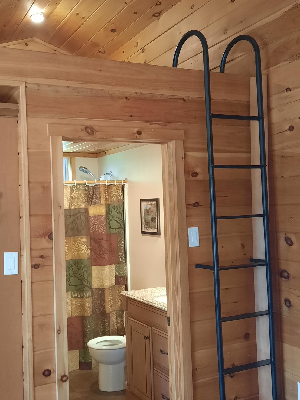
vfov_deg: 47.9
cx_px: 116
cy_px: 193
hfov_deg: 36.6
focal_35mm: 39
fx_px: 451
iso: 320
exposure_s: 1/40
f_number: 2
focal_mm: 4.6
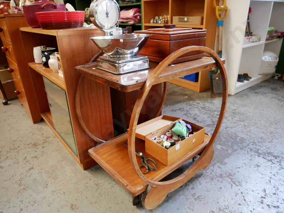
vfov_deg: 53.1
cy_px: 106
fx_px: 213
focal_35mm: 26
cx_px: 142
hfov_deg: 67.3
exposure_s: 1/60
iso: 1600
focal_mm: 13
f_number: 4
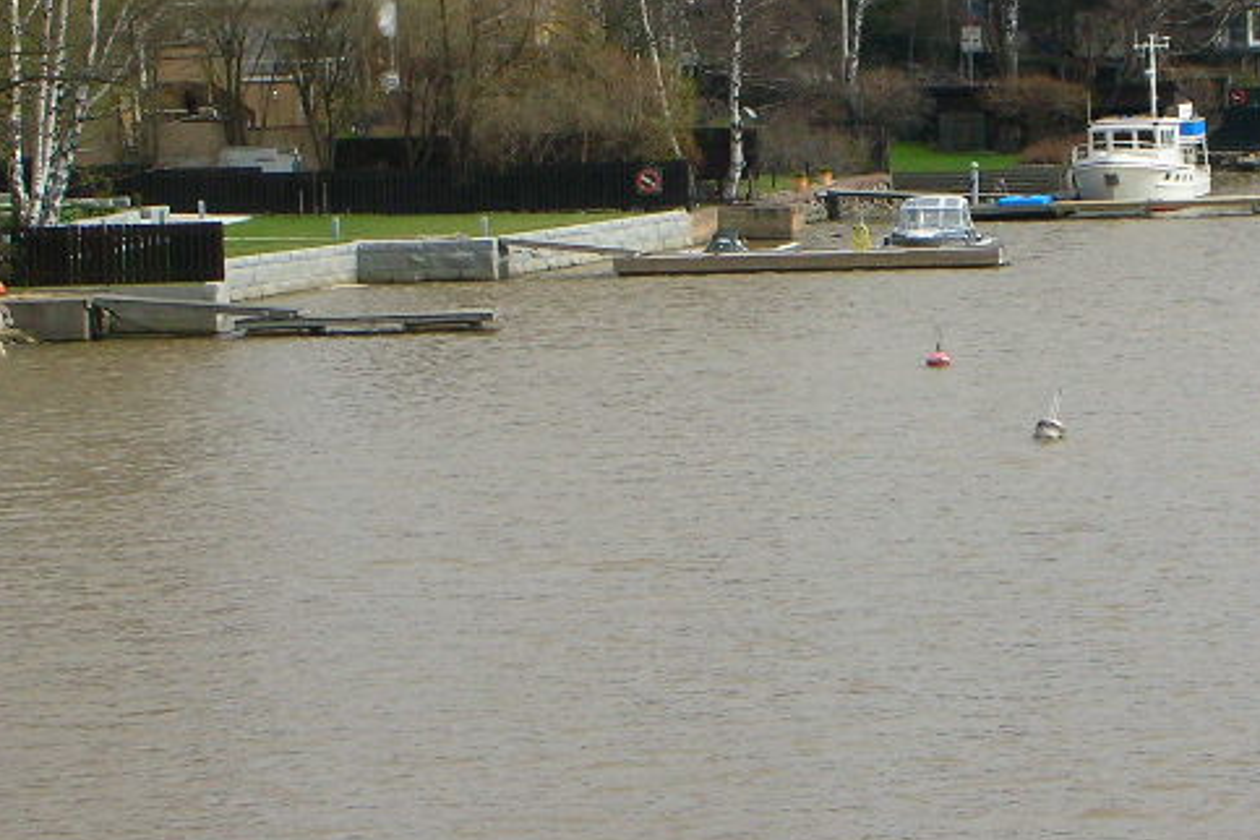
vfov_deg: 8.5
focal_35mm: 161
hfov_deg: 12.8
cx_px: 707
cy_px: 224
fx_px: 5635
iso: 50
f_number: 12.4
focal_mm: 12.2
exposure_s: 1/69.5
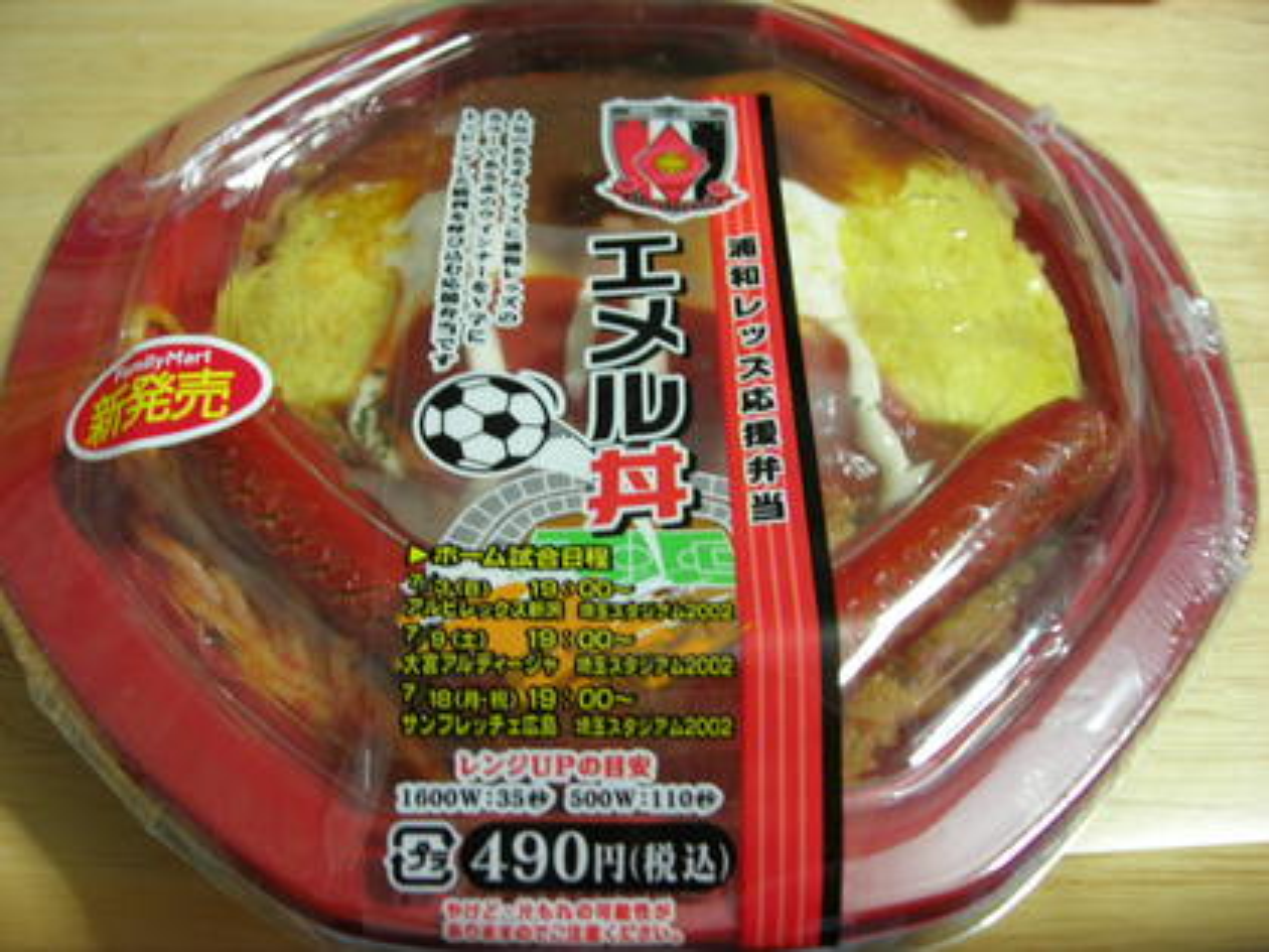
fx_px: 1393
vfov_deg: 37.7
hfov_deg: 49.0
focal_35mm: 38
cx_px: 634
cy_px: 476
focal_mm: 7.8
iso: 88
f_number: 2.8
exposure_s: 1/4.1
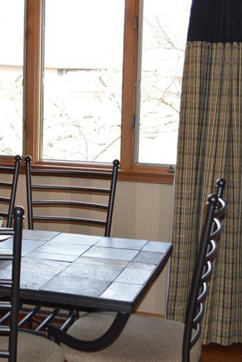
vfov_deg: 31.3
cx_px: -6
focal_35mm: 64
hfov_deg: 20.5
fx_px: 644
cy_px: 149
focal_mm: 22
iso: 400
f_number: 4
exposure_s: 1/125
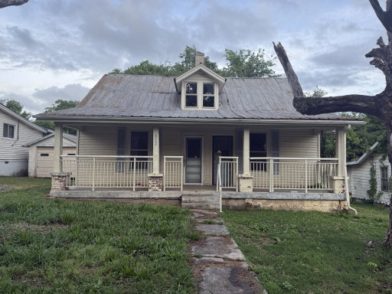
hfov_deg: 71.6
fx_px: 272
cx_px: 196
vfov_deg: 56.8
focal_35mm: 24
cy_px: 147
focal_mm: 6.76
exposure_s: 1/1156
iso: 100
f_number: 1.78
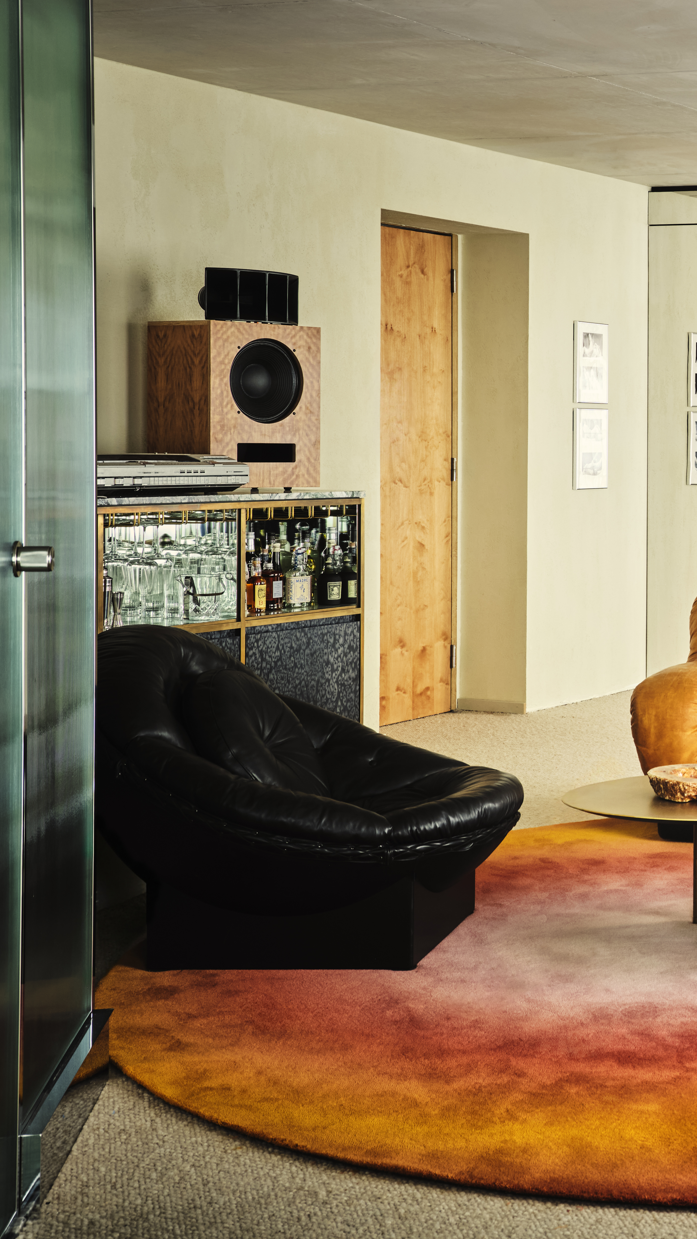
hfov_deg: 17.5
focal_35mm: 63
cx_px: 990
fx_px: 2070
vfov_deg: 33.2
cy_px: 492
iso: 400
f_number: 13
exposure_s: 5
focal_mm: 44
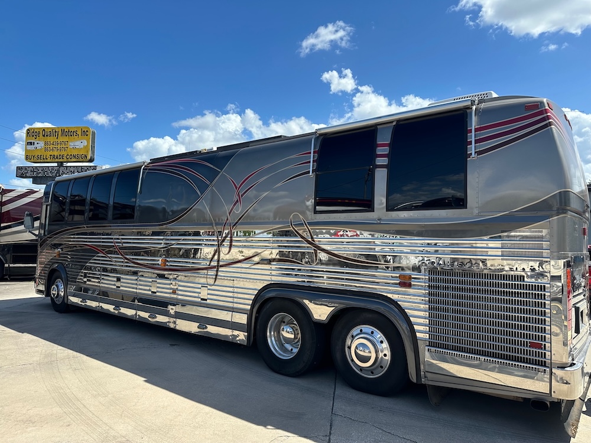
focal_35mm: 24
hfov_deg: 71.6
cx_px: 296
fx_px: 410
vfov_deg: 56.8
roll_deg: -0.8
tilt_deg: +2.9
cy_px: 222
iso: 80
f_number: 1.78
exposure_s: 1/3356
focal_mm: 6.86
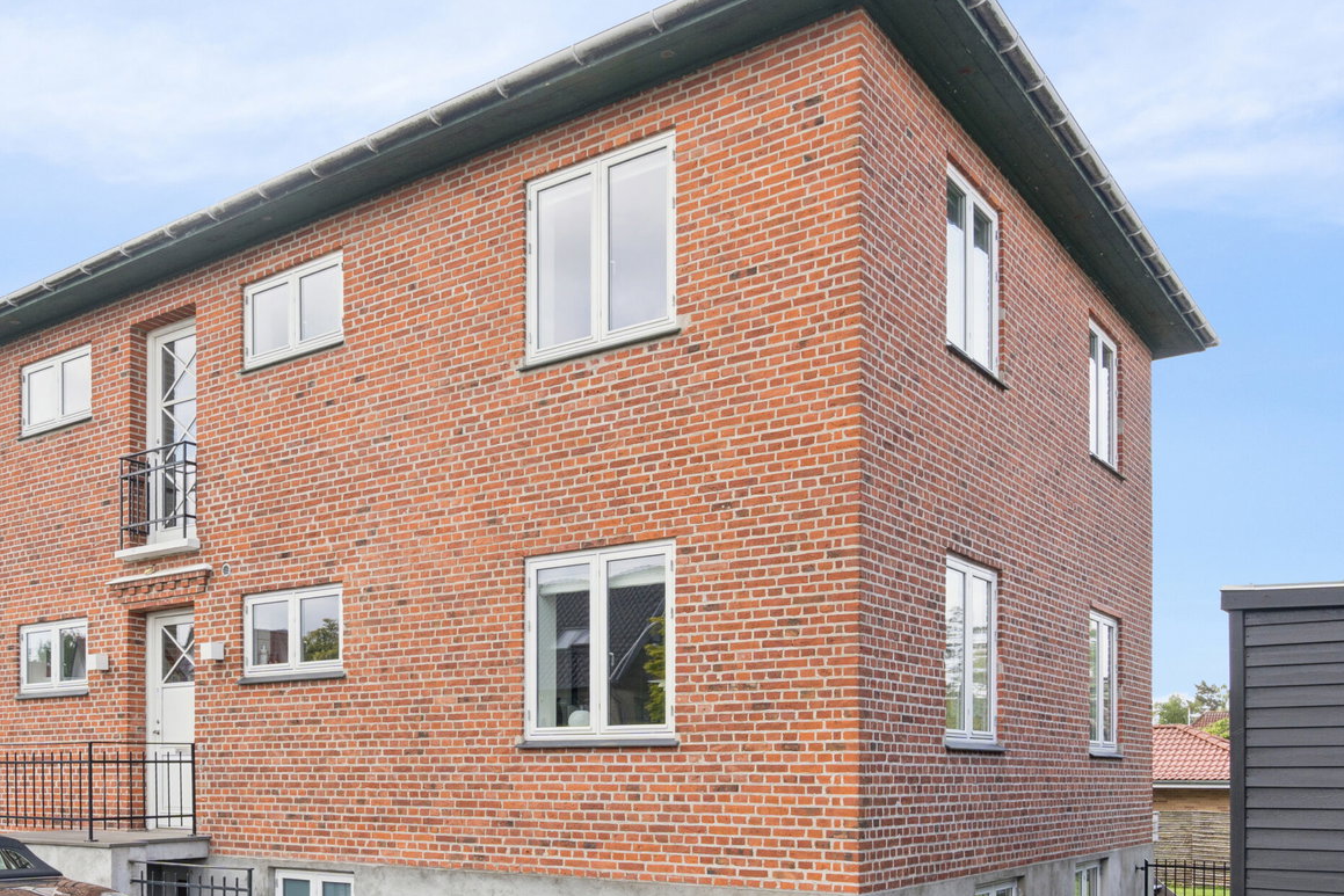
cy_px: 506
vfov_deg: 44.9
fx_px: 1083
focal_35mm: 29
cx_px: 445
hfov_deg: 62.1
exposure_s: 1/100
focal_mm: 14
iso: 200
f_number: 8
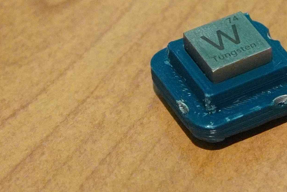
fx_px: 694
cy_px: 14
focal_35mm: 87
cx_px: 325
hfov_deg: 22.0
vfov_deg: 15.5
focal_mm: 35
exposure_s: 1/80
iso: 12800
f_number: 6.3
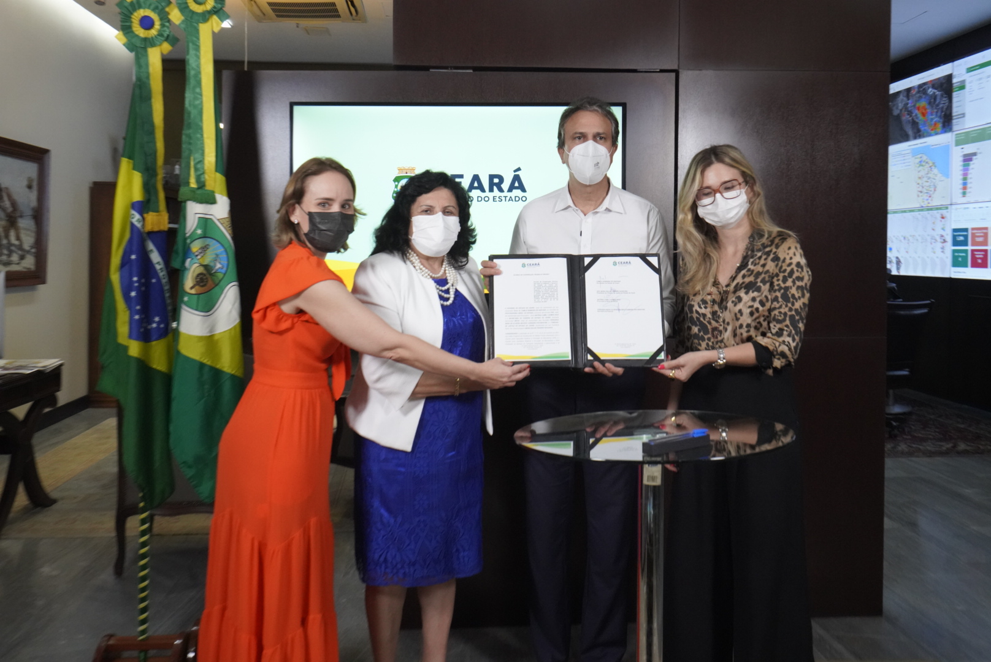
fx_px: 826
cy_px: 331
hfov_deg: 61.9
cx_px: 496
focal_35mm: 30
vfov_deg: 43.7
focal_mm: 30
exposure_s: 1/125
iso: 6400
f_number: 6.3
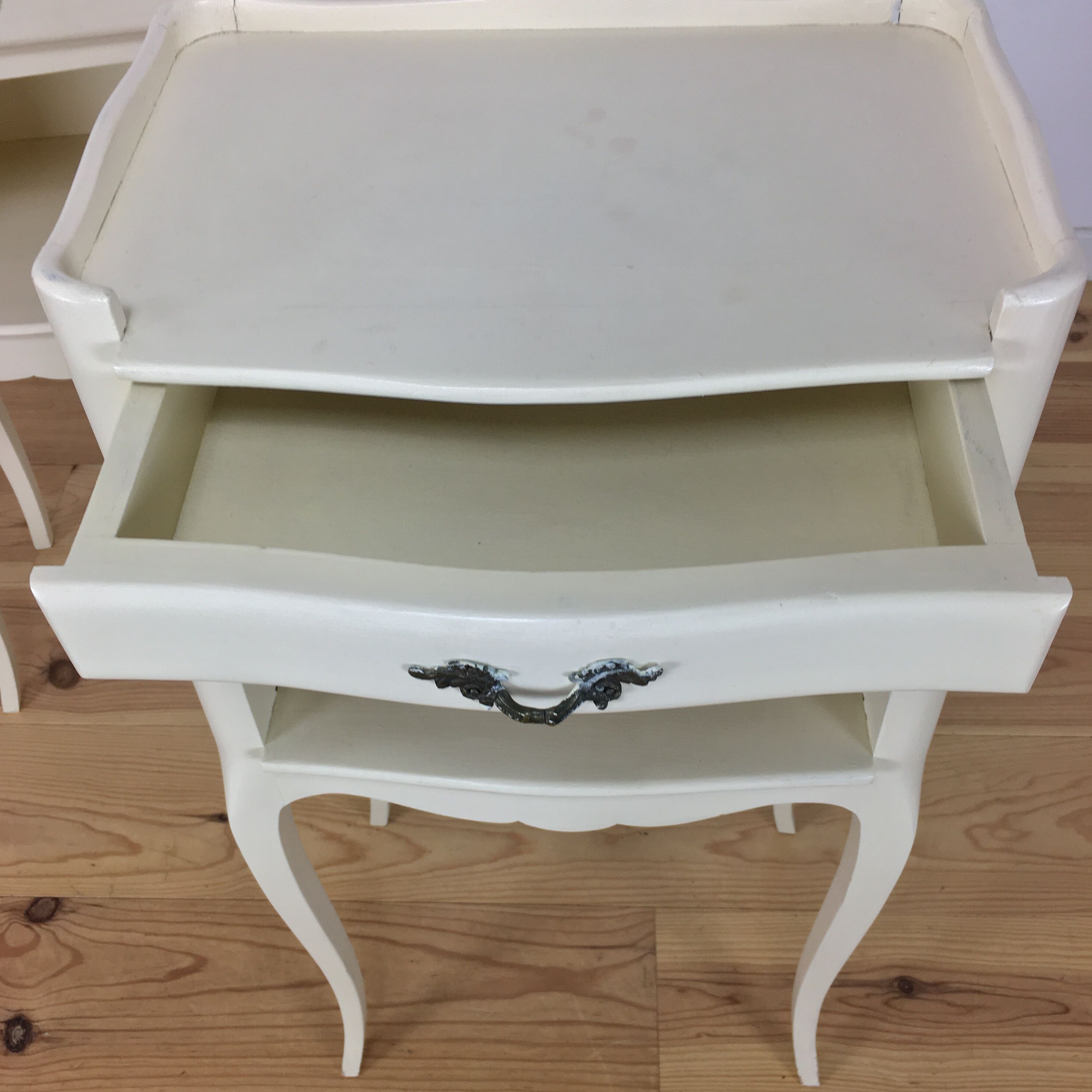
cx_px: 540
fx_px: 1249
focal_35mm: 35
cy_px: 599
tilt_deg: -49.2
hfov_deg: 47.2
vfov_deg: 47.2
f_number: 2.2
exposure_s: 1/33
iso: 32
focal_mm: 4.15
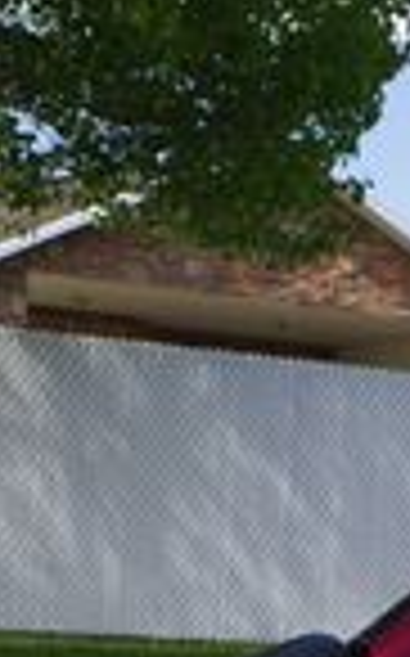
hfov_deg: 9.4
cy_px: 799
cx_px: 351
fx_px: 2490
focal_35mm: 139
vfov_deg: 14.5
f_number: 6.3
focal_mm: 21.25
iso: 100
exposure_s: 1/250
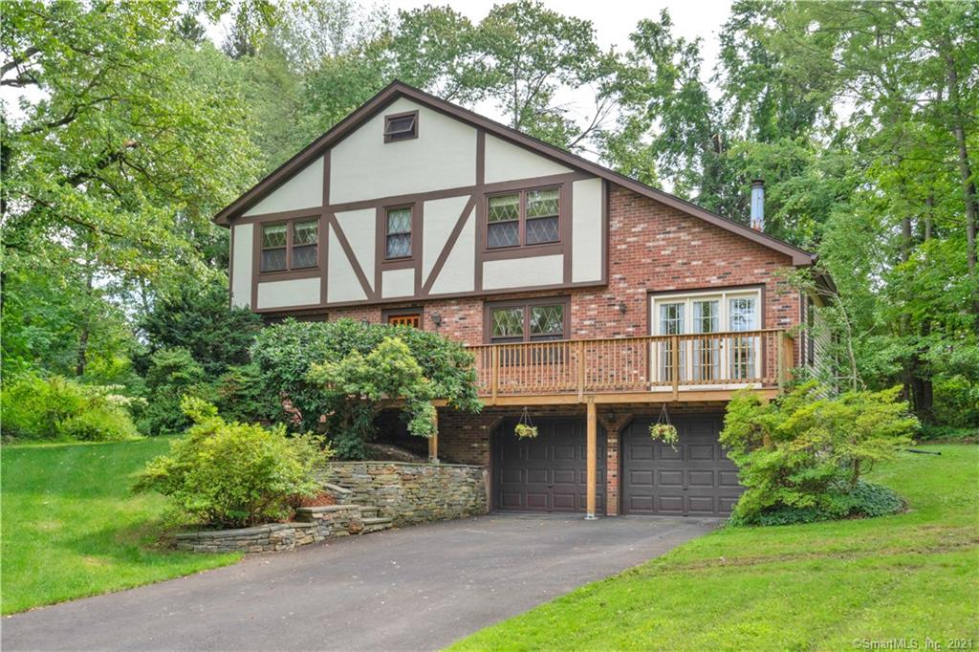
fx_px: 897
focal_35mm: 33
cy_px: 326
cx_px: 490
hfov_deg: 57.2
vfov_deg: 39.9
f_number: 11
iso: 500
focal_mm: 33
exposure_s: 1/125
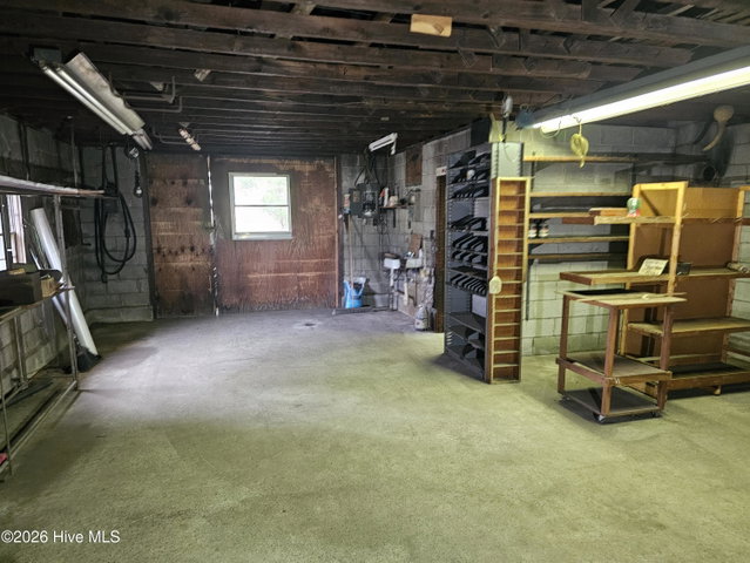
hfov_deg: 73.9
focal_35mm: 23
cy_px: 282
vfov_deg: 58.9
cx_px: 375
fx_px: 499
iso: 640
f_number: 1.7
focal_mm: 6.3
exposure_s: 1/60
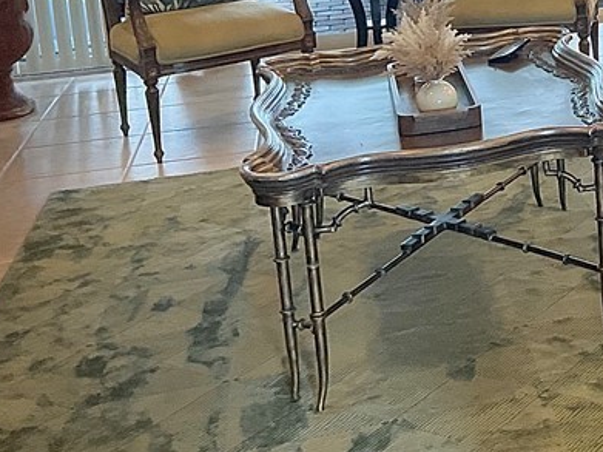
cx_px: 751
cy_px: -65
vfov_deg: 18.5
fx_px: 1323
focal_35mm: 76
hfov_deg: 23.2
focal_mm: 3
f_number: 1.8
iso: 125
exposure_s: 1/60
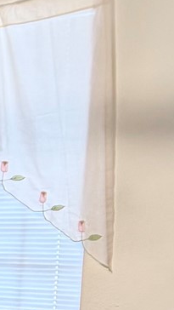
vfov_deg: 14.0
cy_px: 403
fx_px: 1205
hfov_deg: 7.1
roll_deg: +2.5
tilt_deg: -12.5
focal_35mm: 147
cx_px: -390
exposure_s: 1/60
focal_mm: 6.76
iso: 250
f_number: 1.78
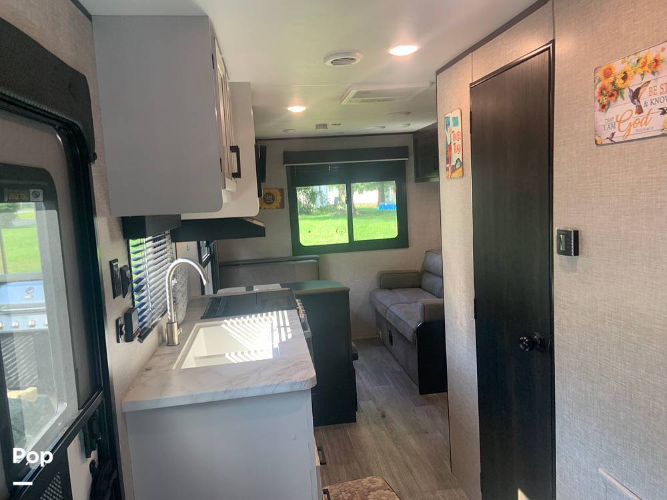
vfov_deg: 53.1
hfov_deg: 67.3
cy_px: 250
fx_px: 501
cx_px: 334
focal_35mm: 26
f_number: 1.8
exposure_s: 1/61
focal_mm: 4.25
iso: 100
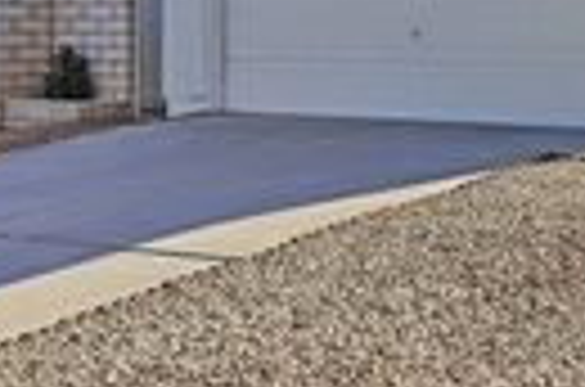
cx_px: 702
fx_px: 1313
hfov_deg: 23.0
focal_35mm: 81
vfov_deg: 16.4
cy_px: -7
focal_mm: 21
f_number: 10
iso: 200
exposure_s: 1/2500
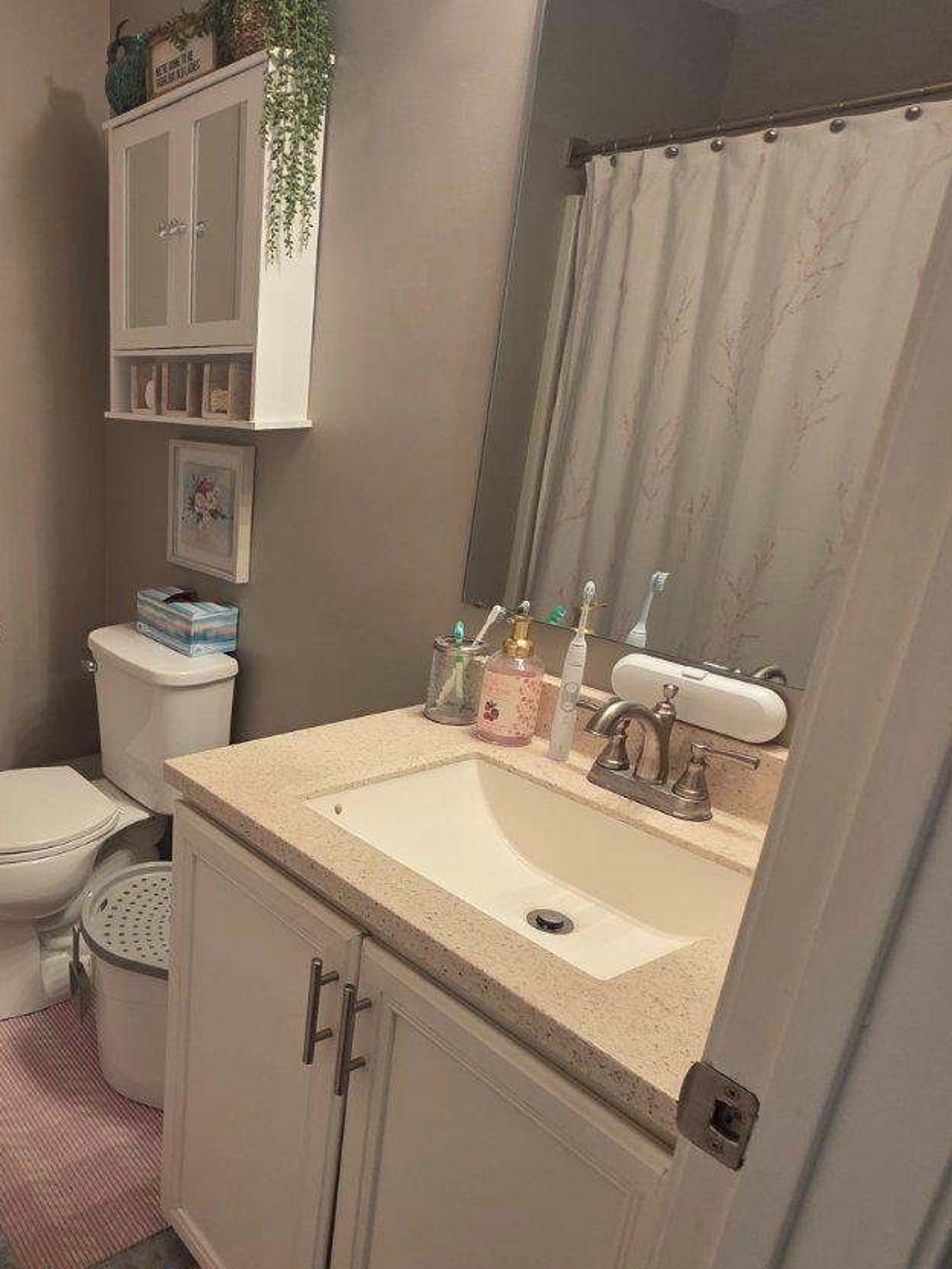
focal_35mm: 24
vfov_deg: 71.4
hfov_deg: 51.0
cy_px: 706
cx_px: 116
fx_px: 880
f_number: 1.9
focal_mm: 2.2
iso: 160
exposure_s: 1/60
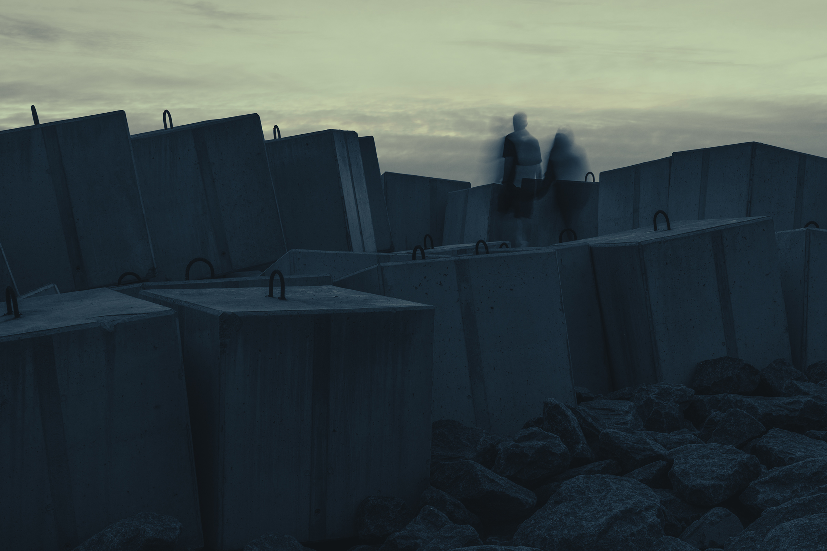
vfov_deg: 19.5
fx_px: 1608
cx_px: 414
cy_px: 276
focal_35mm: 70
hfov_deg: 28.8
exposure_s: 1.6
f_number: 14
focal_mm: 70
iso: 50
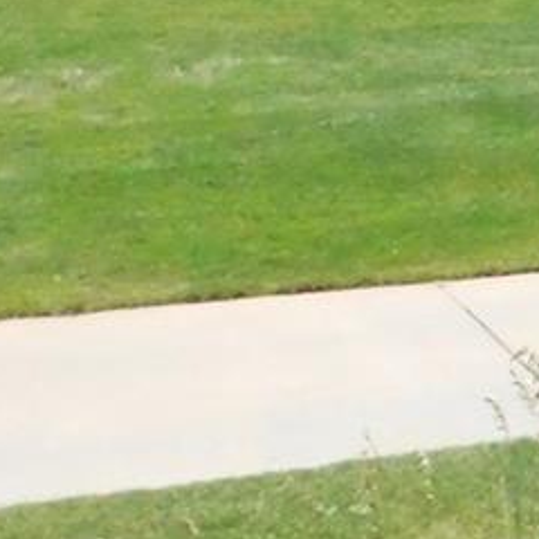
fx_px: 2801
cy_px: -382
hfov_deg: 9.4
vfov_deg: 10.4
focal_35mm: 159
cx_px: 1426
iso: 800
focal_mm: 5.3
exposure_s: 1/1500
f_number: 6.4
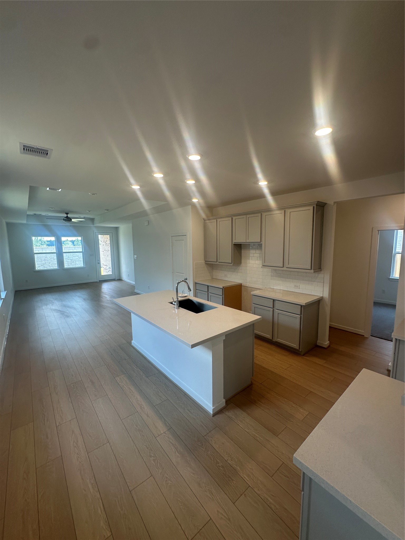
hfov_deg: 85.7
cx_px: 202
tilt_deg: -6.3
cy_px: 270
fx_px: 218
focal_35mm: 14
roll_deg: -0.6
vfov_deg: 102.1
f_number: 2.2
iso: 100
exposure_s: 1/120
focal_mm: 2.22
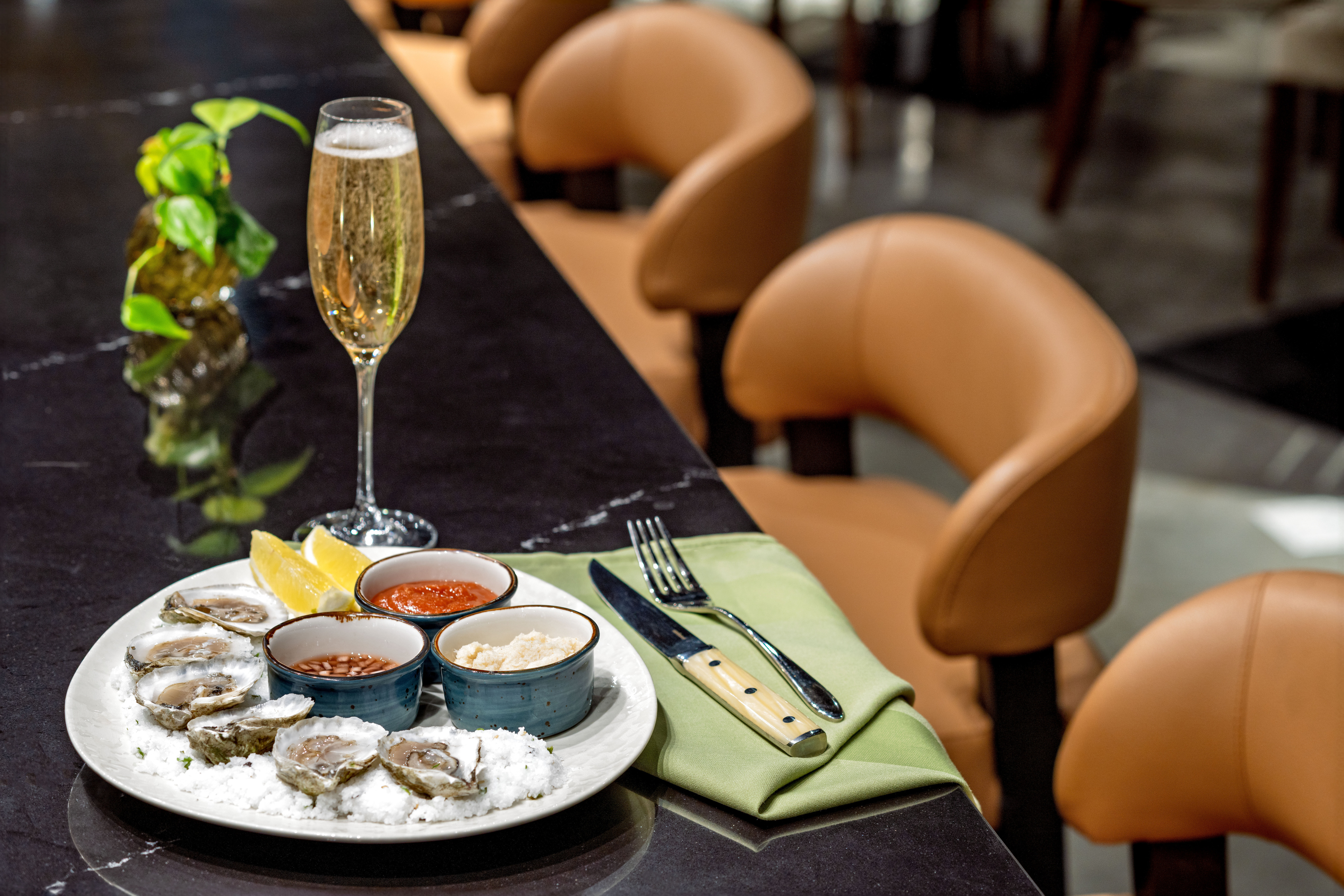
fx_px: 3360
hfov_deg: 22.6
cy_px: 448
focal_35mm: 90
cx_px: 672
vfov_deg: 15.2
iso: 200
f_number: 5.6
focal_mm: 90
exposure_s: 1/10
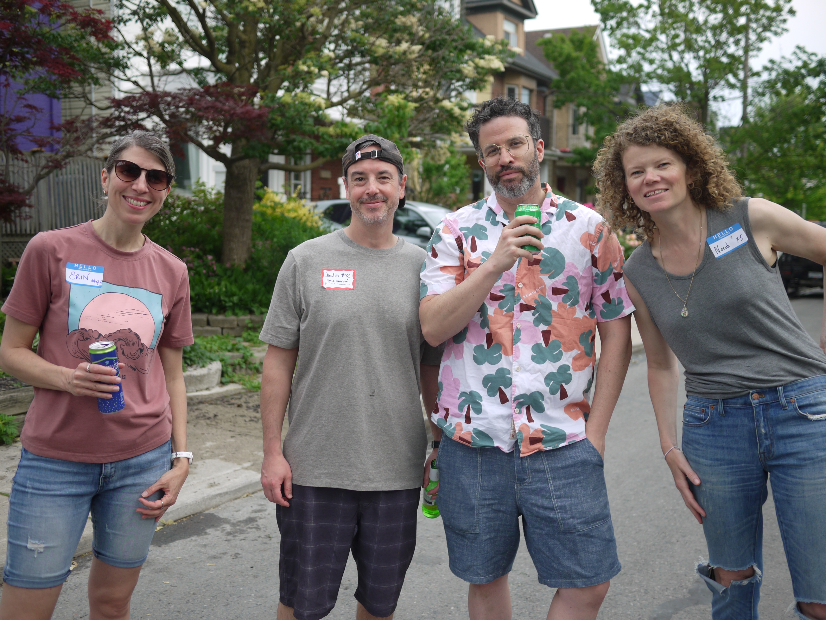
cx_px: 413
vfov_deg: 36.0
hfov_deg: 46.8
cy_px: 310
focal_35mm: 40
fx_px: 954
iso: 100
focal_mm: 20
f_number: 2
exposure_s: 1/1000
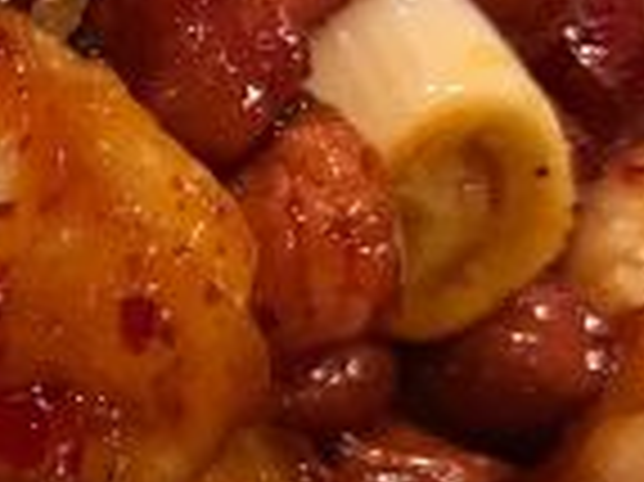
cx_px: -410
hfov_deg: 13.3
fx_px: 2547
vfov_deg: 10.8
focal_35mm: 137
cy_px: 385
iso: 100
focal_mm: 3.99
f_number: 1.8
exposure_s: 1/17
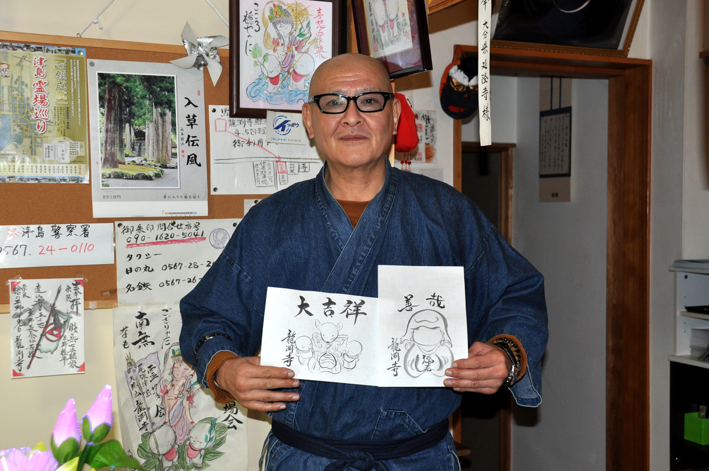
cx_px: 354
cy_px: 236
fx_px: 826
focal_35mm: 42
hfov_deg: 46.4
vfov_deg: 31.8
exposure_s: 1/60
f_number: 4
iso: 400
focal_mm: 28
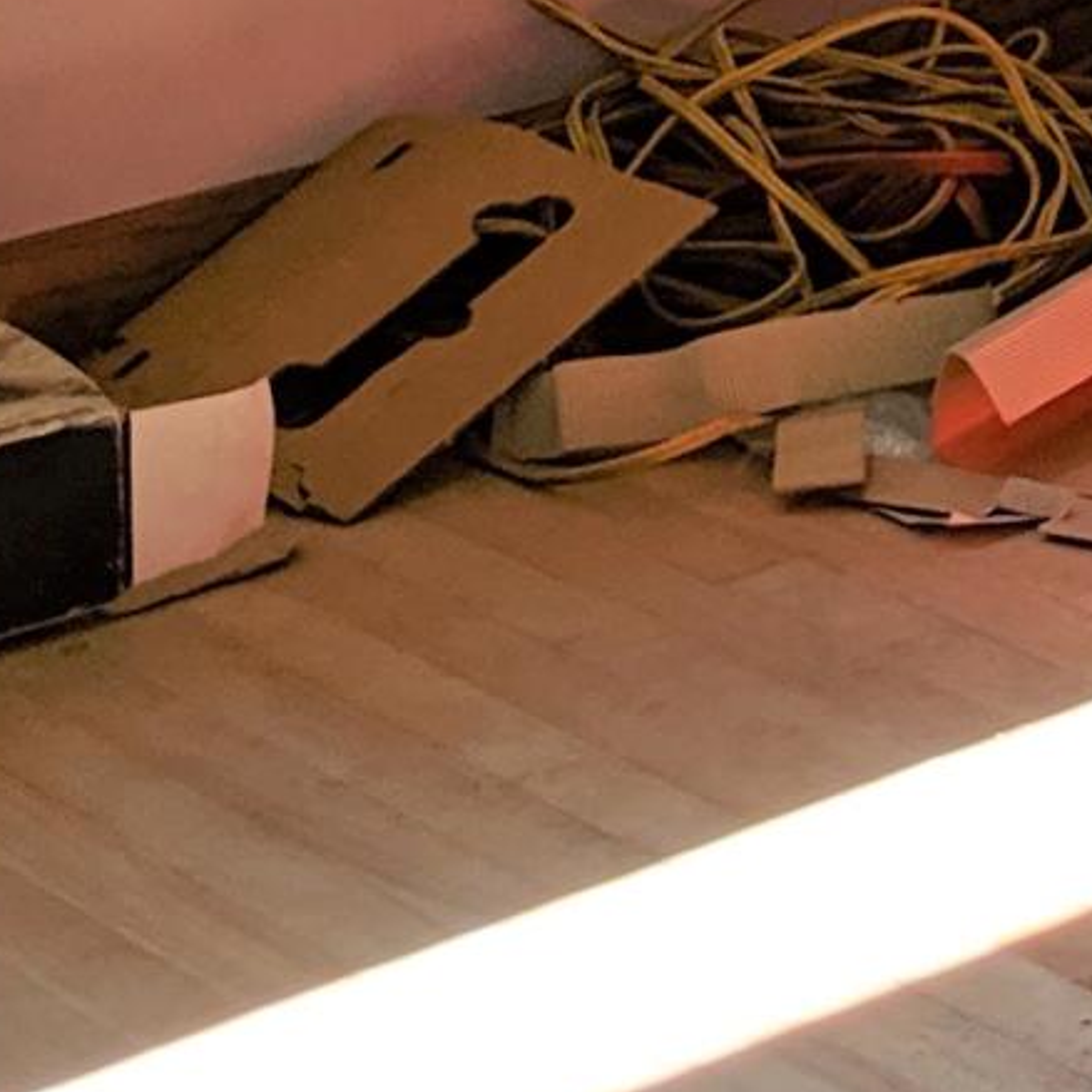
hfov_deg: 10.3
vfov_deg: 10.0
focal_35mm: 163
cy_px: -983
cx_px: 1746
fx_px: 5818
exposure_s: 1/510
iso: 53
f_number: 1.8
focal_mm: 4.44
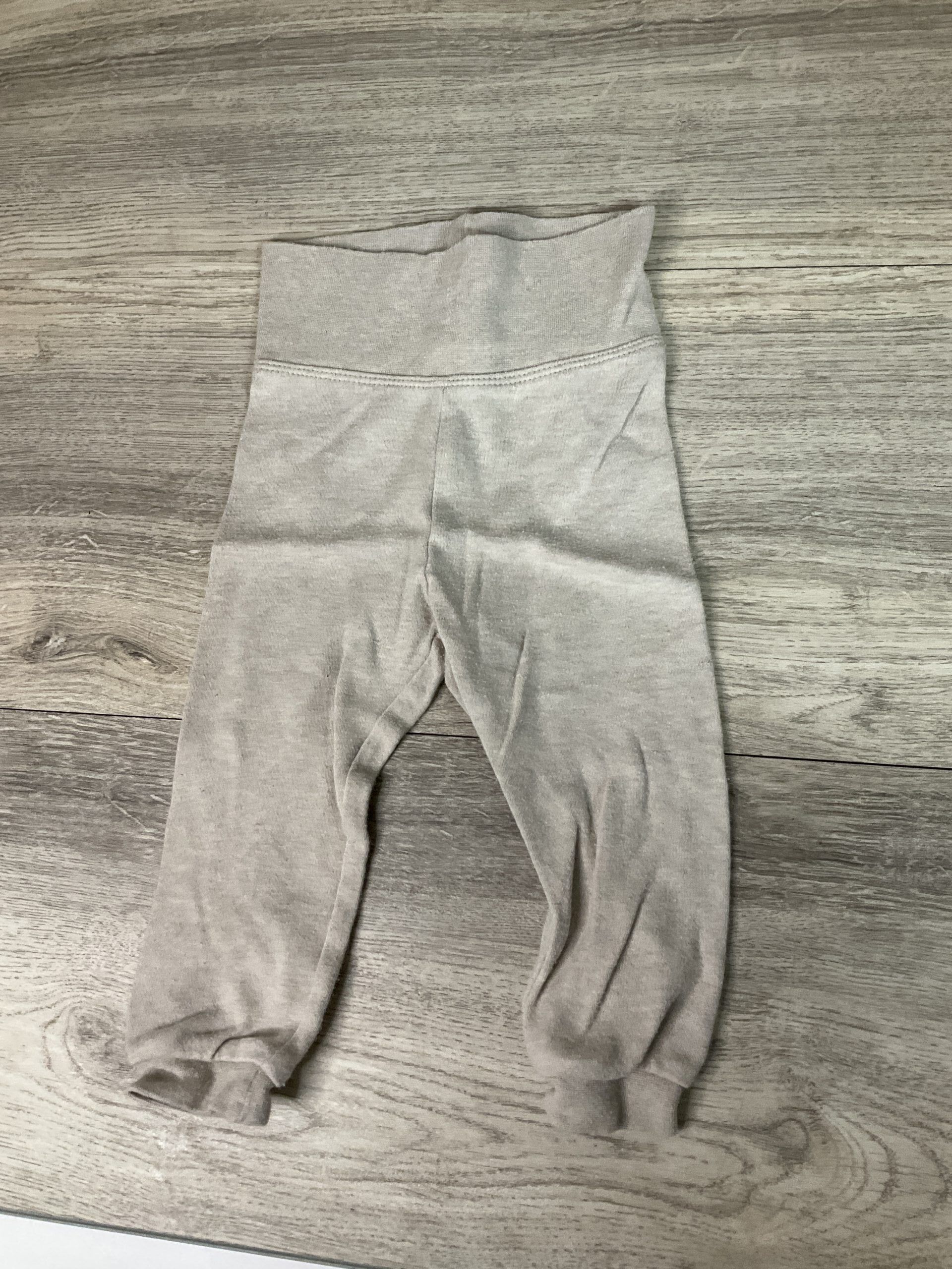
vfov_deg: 61.7
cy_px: 634
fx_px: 1063
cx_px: 476
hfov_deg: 48.2
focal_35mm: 29
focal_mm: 3
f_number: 1.8
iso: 80
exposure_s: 1/60
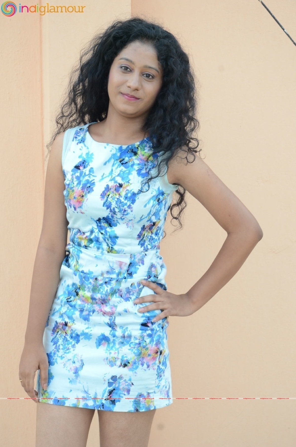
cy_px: 224
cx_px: 148
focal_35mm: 93
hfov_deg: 14.6
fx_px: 1153
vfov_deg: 22.0
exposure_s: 1/125
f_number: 6.3
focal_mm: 62
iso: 500
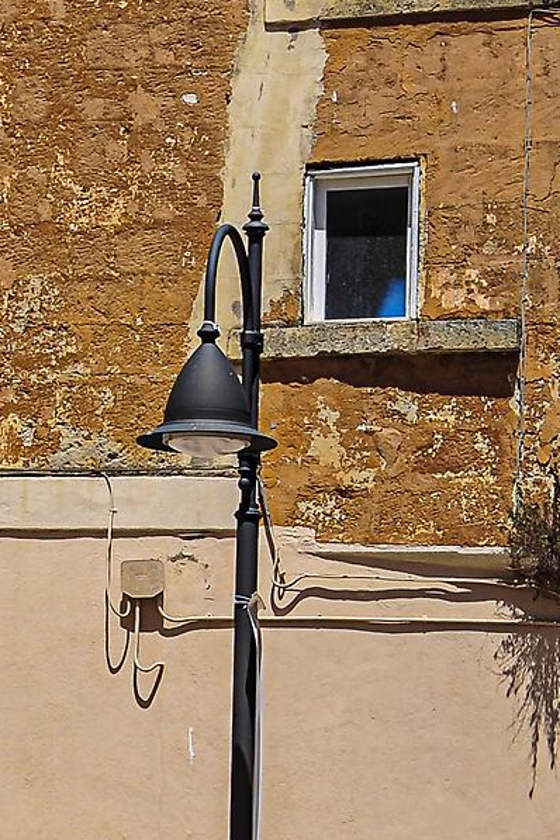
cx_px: -1112
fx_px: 4503
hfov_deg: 6.5
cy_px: -260
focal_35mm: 193
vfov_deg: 10.4
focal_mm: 48
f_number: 13
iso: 200
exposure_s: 1/250
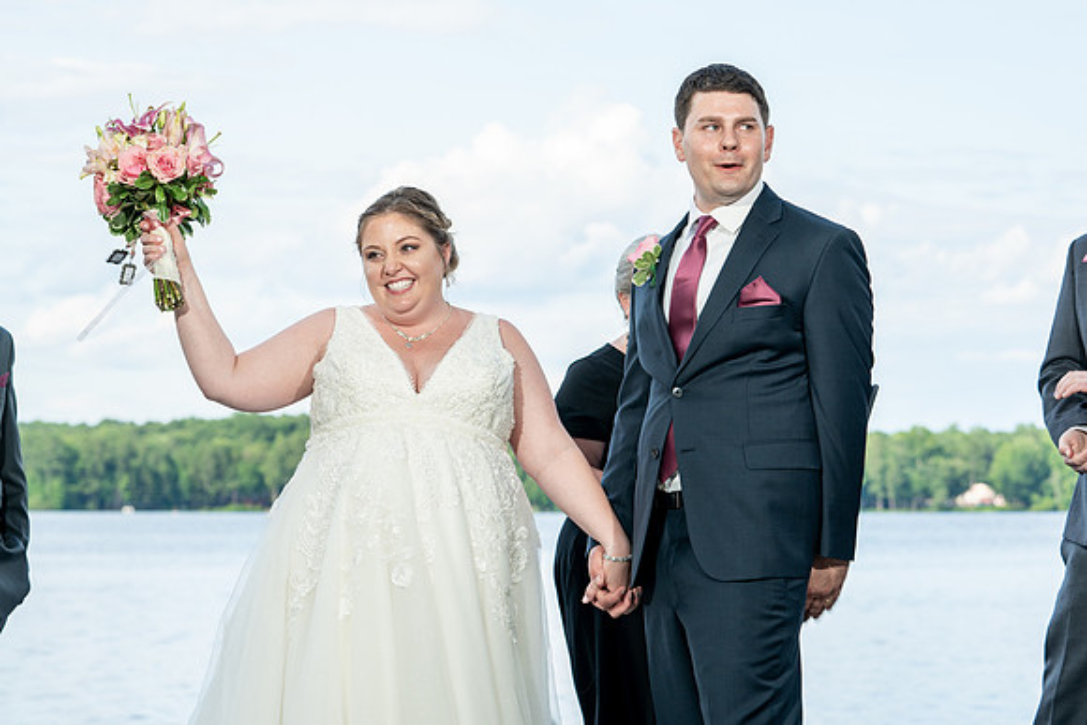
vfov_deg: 13.8
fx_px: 3000
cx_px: 524
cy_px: 289
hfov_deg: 20.5
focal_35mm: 99
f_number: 5.6
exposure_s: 1/200
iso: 100
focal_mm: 82
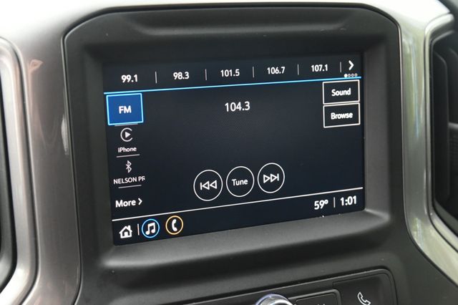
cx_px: 229
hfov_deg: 31.0
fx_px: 826
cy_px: 152
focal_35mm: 65
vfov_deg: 20.9
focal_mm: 65
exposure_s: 1/60
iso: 4500
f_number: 7.1
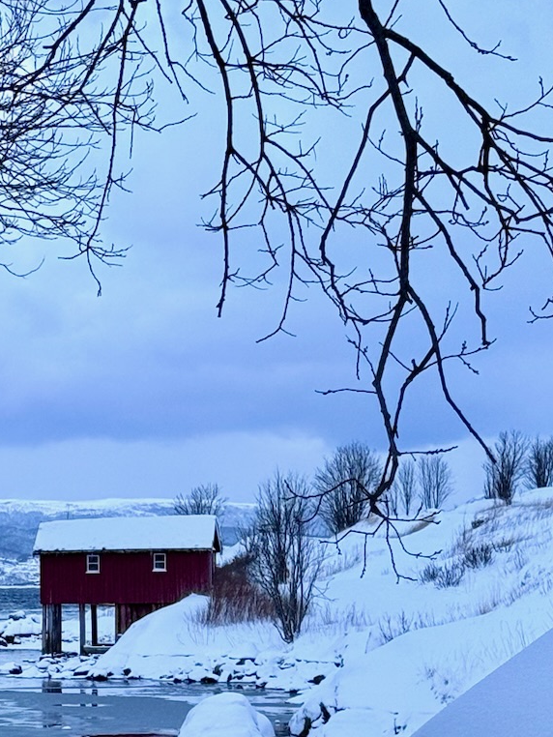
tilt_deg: -3.1
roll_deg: -0.2
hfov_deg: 11.4
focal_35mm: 129
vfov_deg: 15.1
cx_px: 72
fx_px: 2746
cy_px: 675
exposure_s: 1/64
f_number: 1.78
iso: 100
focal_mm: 6.76
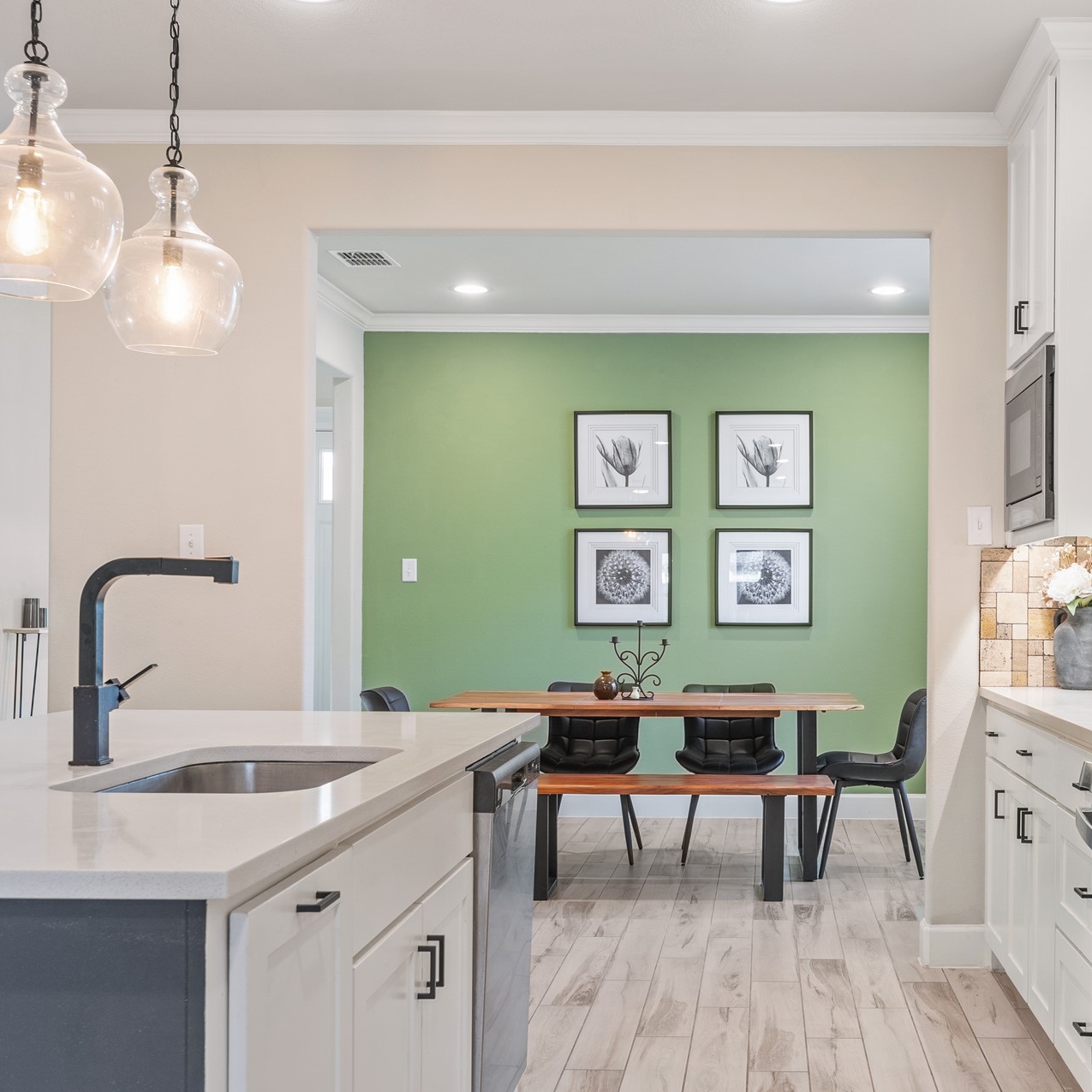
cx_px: 756
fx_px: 1499
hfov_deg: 39.4
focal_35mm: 42
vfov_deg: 40.0
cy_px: 579
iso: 320
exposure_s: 1/2.5
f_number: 9
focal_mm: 29
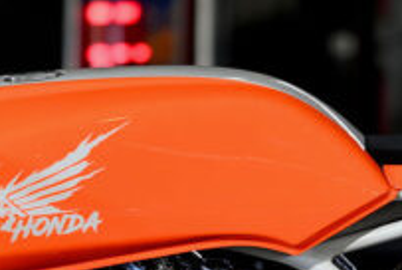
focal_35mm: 428
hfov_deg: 4.8
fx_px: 4786
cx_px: 236
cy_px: 247
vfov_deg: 3.2
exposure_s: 1/100
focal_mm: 85
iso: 160
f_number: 1.8
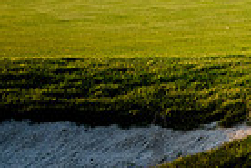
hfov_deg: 3.4
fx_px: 4239
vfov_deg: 2.3
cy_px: -125
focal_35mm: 608
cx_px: 509
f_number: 7.1
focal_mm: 145
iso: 400
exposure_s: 1/320
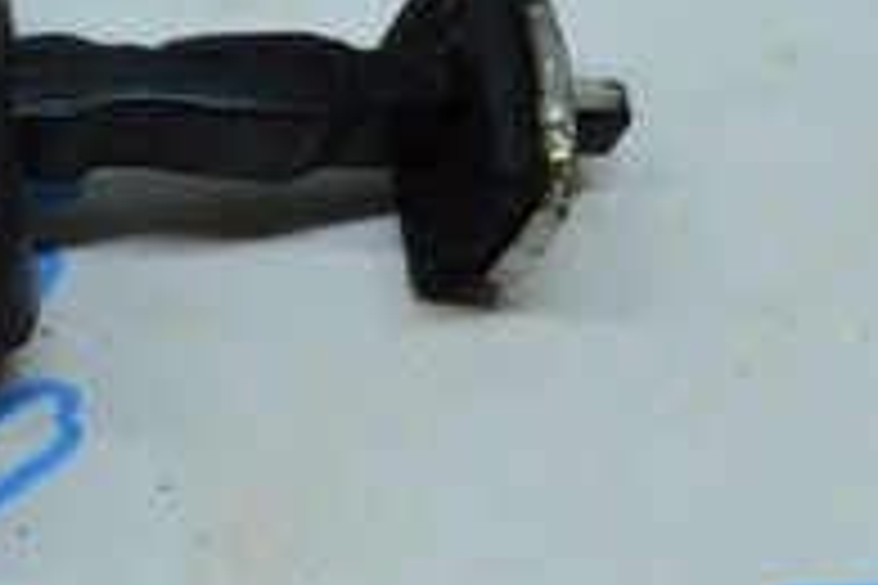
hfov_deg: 14.8
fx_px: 3235
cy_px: 146
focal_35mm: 133
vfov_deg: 10.3
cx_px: -248
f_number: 25
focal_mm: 27
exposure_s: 1/50
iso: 6400
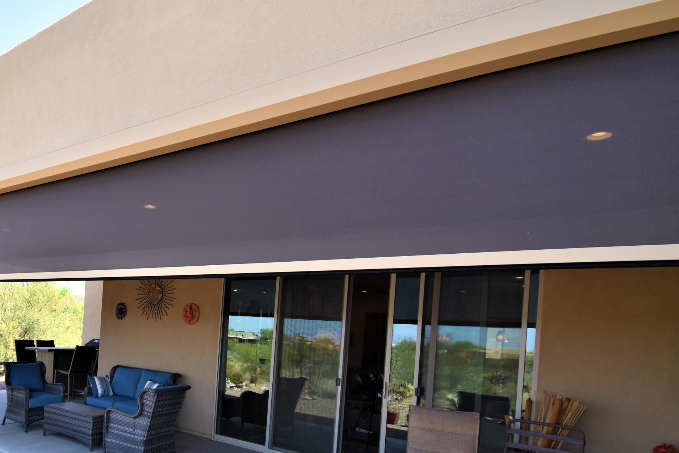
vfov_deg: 51.2
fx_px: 453
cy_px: 332
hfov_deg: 68.6
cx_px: 163
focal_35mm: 24
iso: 200
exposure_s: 1/250
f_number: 6.3
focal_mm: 10
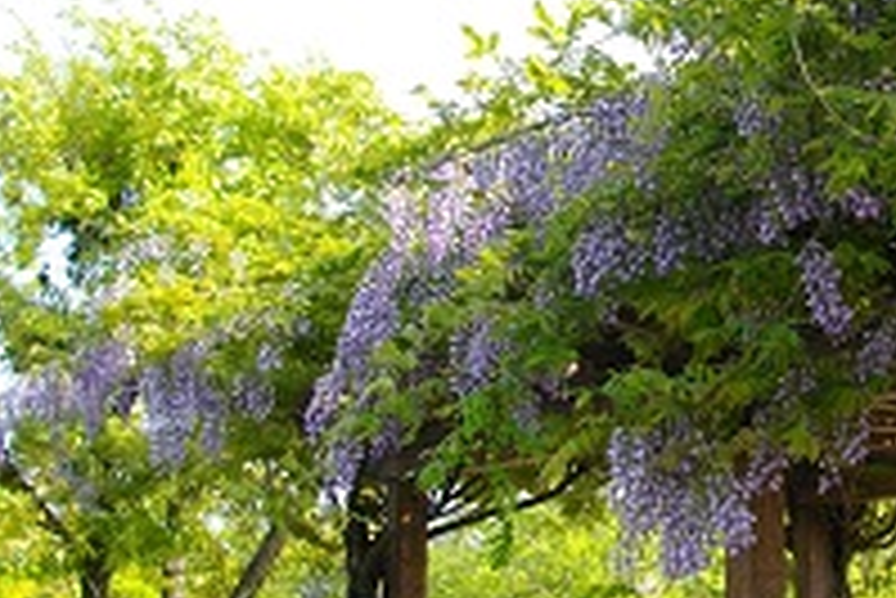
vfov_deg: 21.0
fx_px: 1619
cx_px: 736
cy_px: 288
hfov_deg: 30.1
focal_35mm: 65
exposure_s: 1/400
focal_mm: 5.7
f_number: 2.9
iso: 100
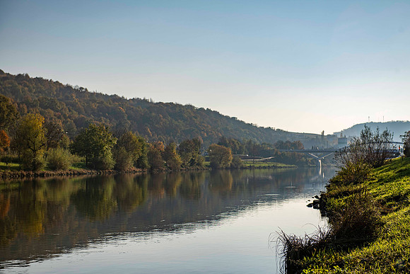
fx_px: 835
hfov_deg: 27.6
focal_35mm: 73
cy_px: 143
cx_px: 215
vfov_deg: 18.6
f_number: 5
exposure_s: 1/1600
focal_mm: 70
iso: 64
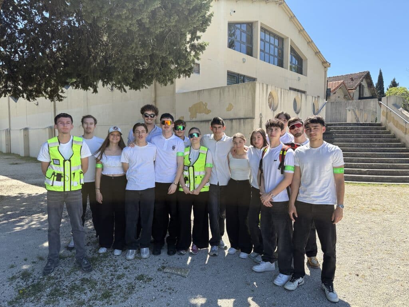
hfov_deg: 71.6
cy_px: 154
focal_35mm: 24
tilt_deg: -2.8
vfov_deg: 56.8
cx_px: 204
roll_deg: -0.5
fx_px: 284
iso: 100
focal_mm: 6.76
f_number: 1.78
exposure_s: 1/2000
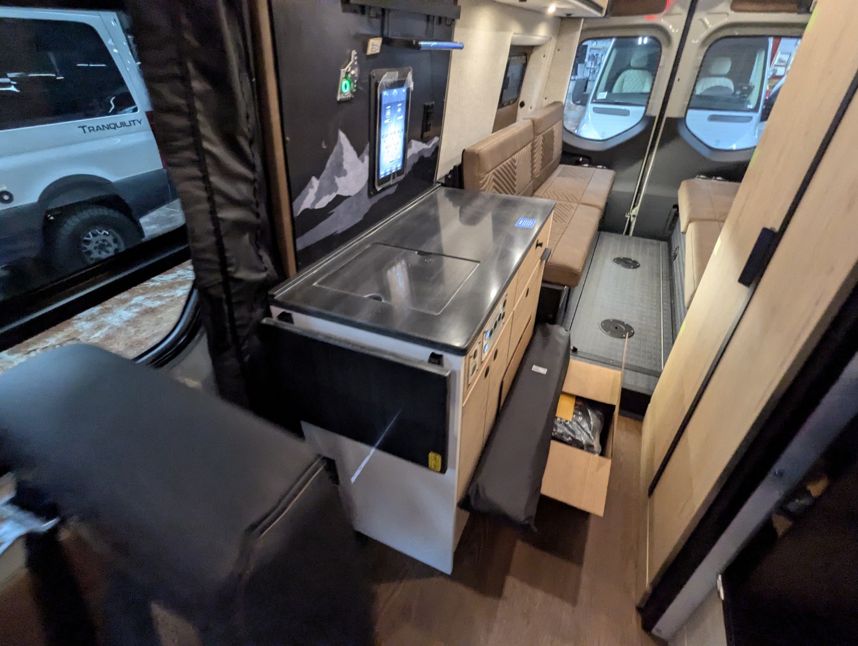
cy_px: 323
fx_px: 397
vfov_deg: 78.2
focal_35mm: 16
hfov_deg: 94.4
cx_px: 429
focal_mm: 2.35
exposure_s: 1/25
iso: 440
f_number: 2.2
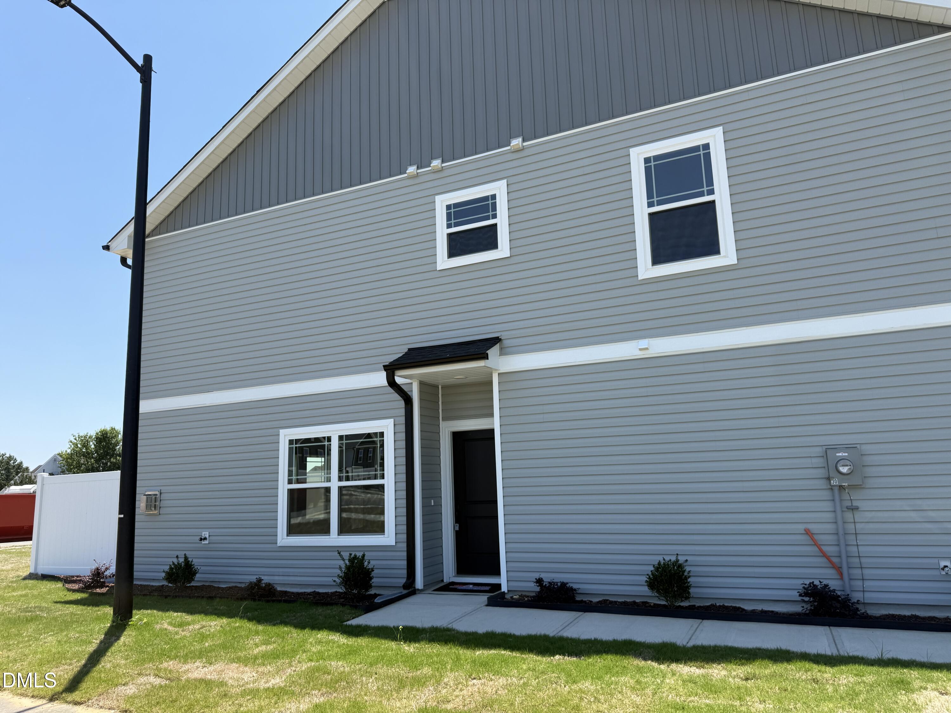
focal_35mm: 24
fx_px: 659
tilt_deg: +10.5
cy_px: 356
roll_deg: +2.3
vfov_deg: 56.8
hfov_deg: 71.6
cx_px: 476
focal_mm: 6.76
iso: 80
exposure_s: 1/2907
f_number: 1.78
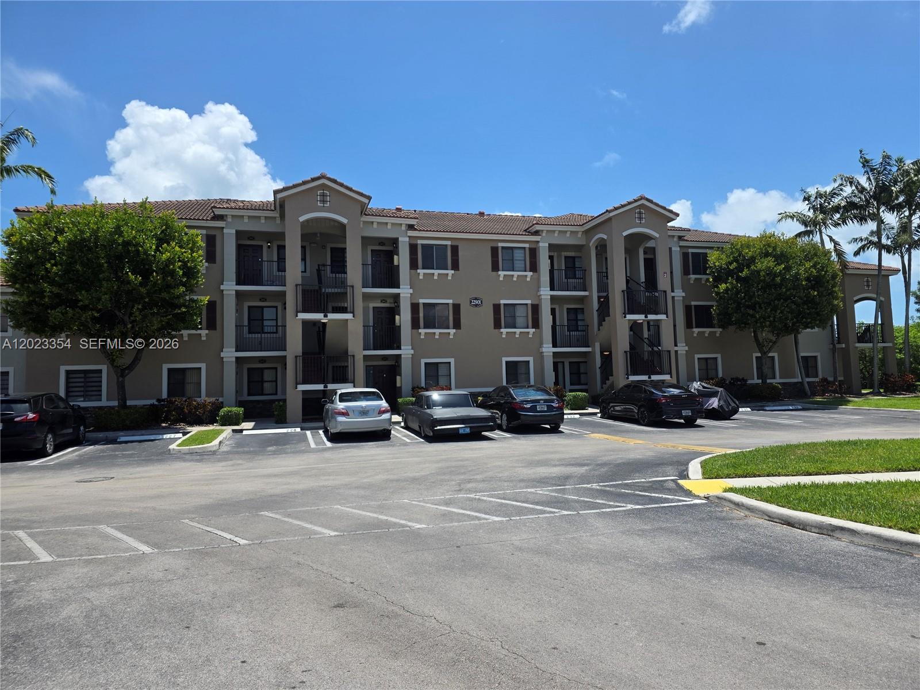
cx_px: 460
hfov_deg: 73.9
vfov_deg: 58.9
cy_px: 345
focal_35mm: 23
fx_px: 611
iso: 80
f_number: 1.7
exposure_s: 1/5958
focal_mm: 6.3
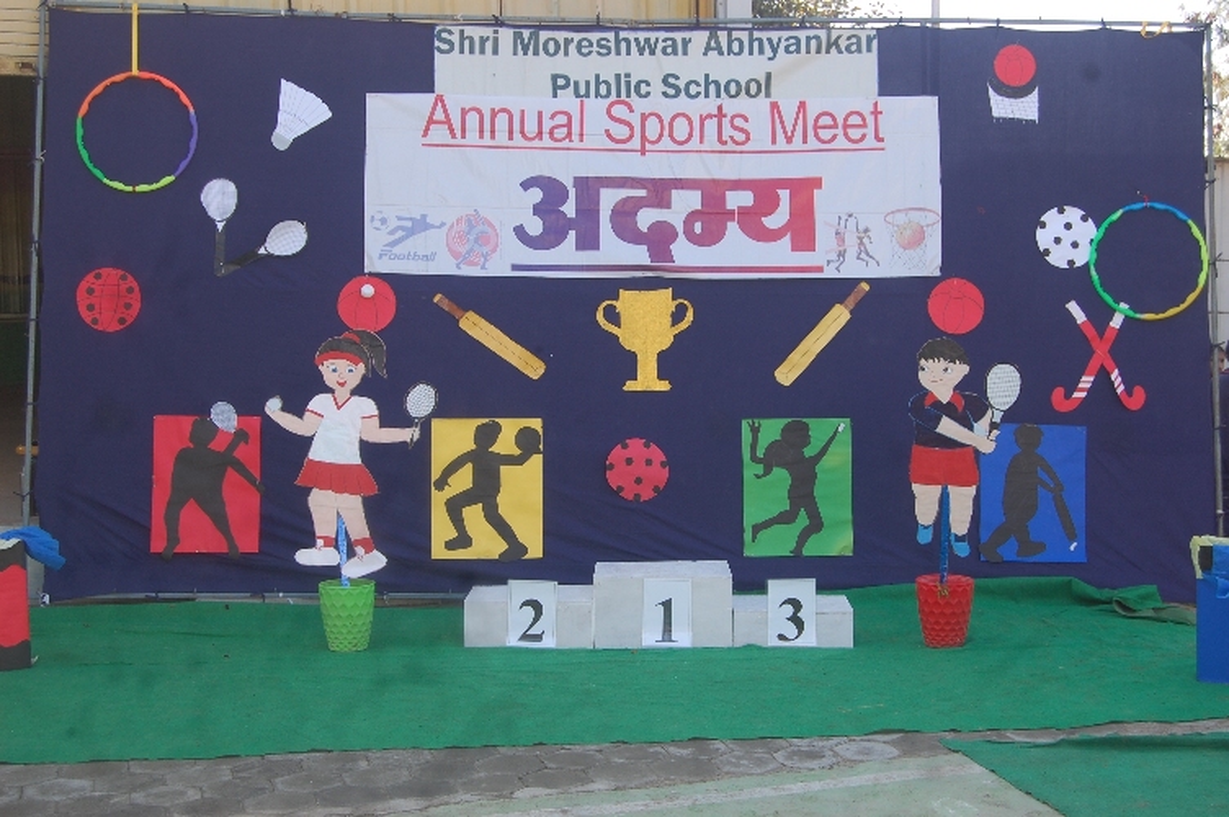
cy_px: 408
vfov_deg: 28.0
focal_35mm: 48
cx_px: 614
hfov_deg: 41.1
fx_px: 1637
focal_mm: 32
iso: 200
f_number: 6.3
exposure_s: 1/160
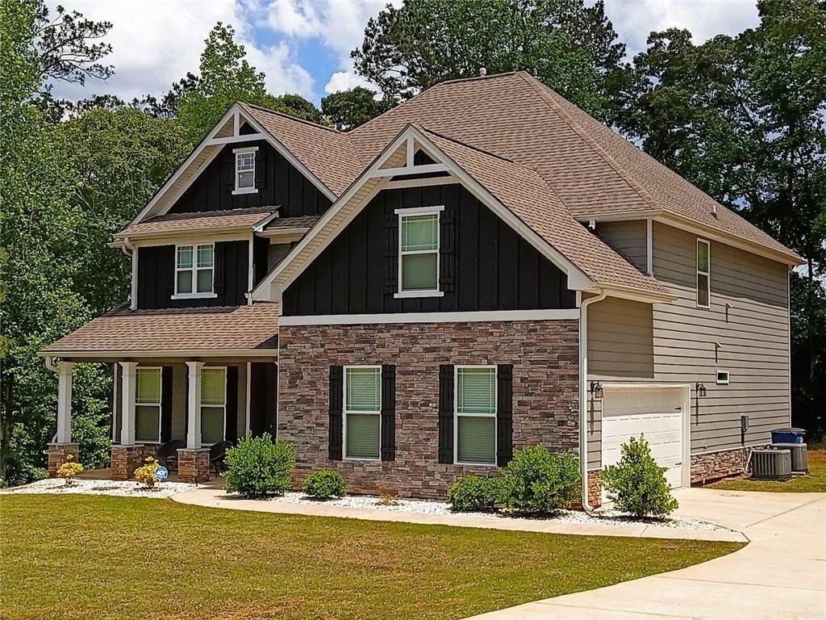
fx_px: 1193
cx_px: 413
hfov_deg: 38.2
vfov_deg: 29.1
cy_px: 310
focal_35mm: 50
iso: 100
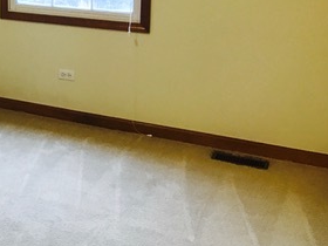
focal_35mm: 64
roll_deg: +2.2
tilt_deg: -7.6
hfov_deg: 27.5
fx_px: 606
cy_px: -12
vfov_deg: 21.9
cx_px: -41
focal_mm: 3.99
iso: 25
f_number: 1.8
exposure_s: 1/30
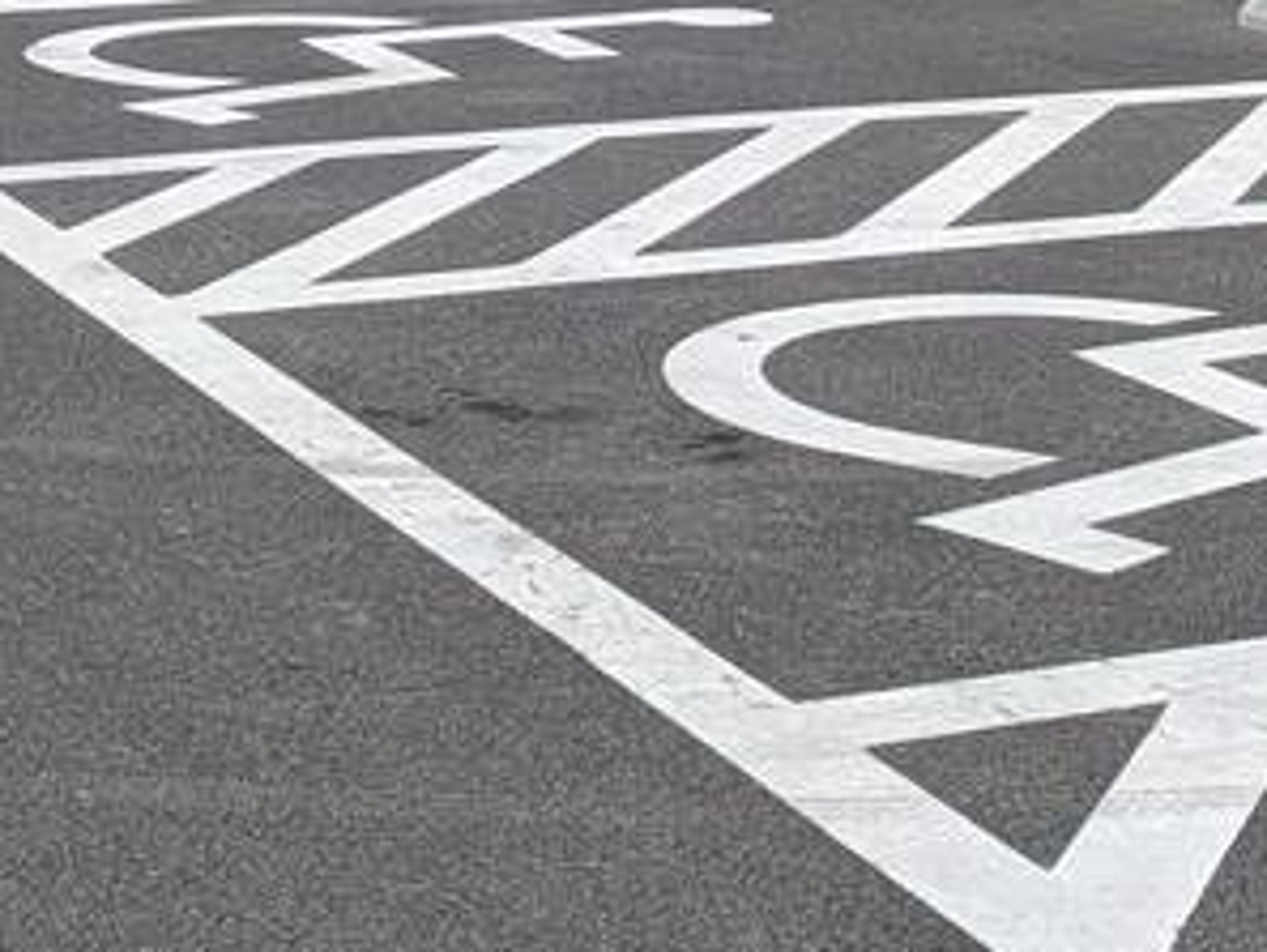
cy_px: -408
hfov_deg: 19.4
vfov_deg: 13.9
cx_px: 465
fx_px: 3698
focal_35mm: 101
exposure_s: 1/3086
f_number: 1.89
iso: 41
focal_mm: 5.43
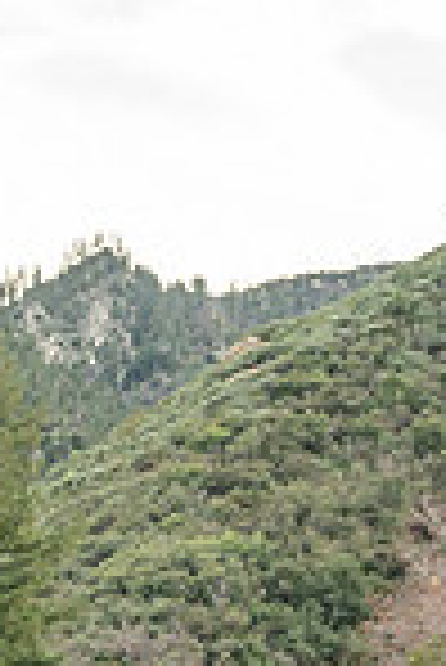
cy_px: 926
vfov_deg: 17.0
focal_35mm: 111
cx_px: -137
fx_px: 2058
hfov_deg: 12.0
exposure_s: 1/125
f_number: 5.6
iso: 200
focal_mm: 24
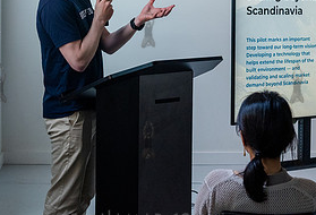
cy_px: 26
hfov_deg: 20.5
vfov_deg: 13.9
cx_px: 156
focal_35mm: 99
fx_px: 875
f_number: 4
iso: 4000
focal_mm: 45
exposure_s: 1/320
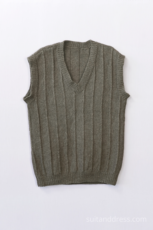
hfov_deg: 28.1
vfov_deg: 41.1
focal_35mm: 48
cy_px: 115
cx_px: 76
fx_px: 306
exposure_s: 1/50
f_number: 6.3
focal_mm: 32
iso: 320
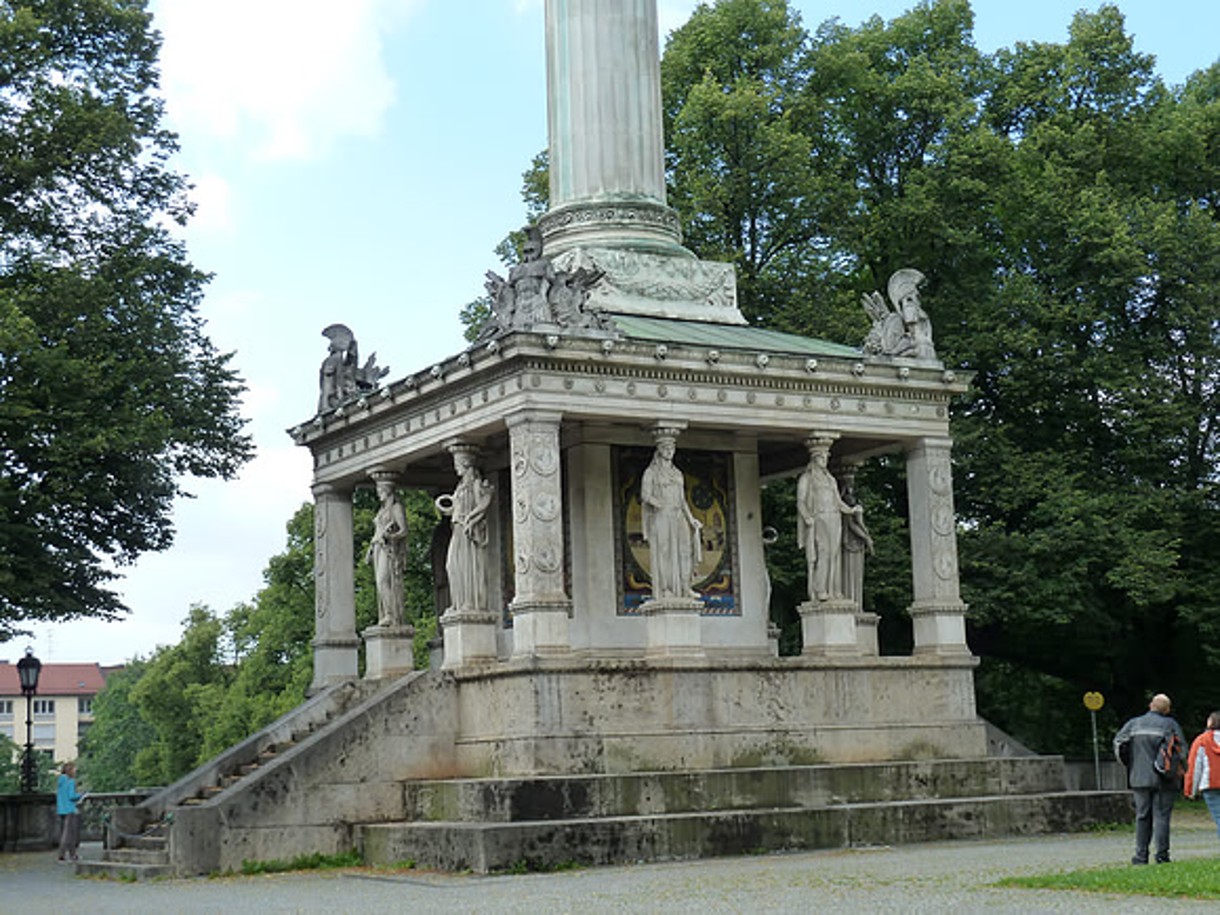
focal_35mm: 55
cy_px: 458
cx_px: 610
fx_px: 1938
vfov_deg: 26.6
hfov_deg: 34.9
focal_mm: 9.1
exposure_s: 1/250
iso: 125
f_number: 3.9
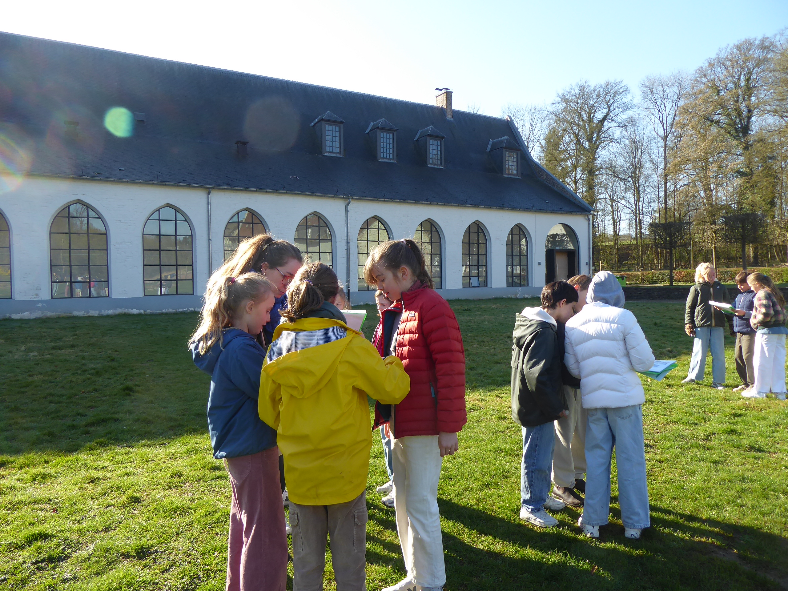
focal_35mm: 24
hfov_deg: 71.6
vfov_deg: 56.8
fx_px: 546
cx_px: 394
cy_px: 296
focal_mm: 4.3
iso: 80
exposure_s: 1/250
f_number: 3.3
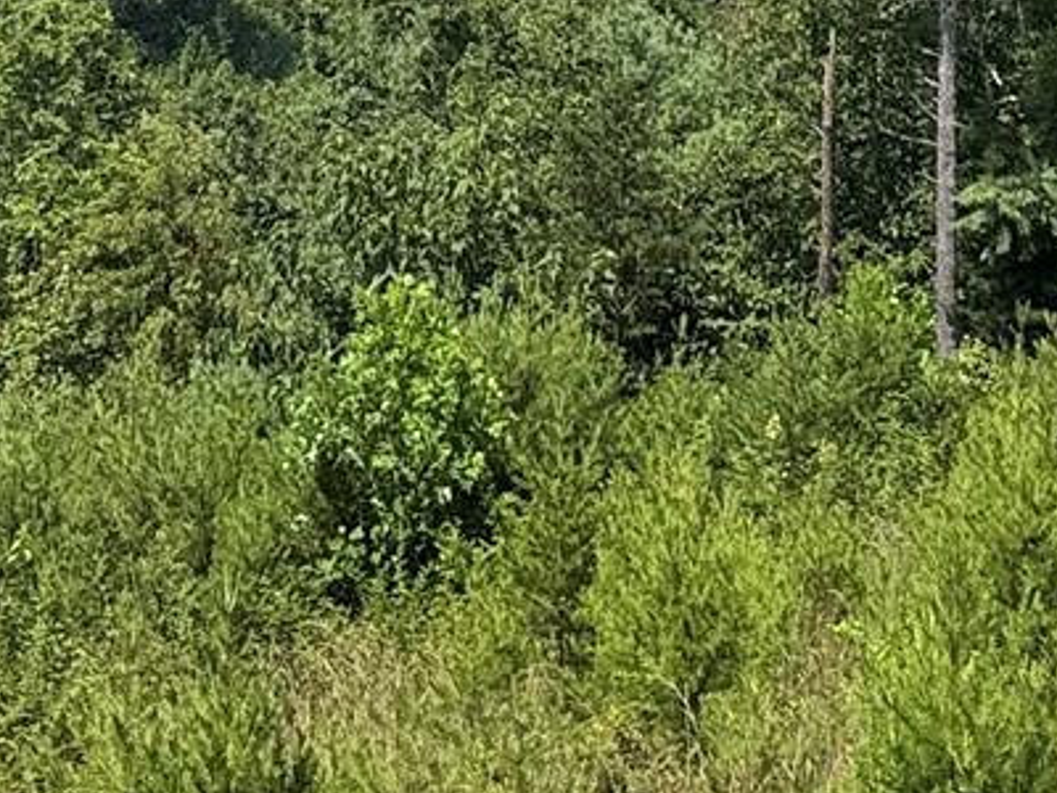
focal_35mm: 123
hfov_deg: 16.0
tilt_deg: +6.1
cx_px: 568
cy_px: -997
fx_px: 3756
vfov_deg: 10.6
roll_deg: -0.8
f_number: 1.78
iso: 80
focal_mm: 6.76
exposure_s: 1/7353
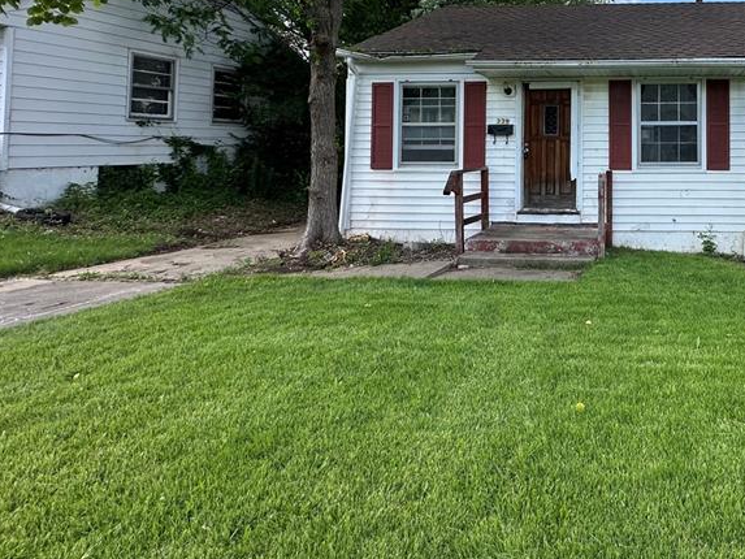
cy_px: 126
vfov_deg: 52.0
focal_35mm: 25
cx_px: 640
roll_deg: +0.1
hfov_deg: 61.0
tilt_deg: +3.7
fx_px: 538
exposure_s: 1/622
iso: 40
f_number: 2.2
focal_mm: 2.22
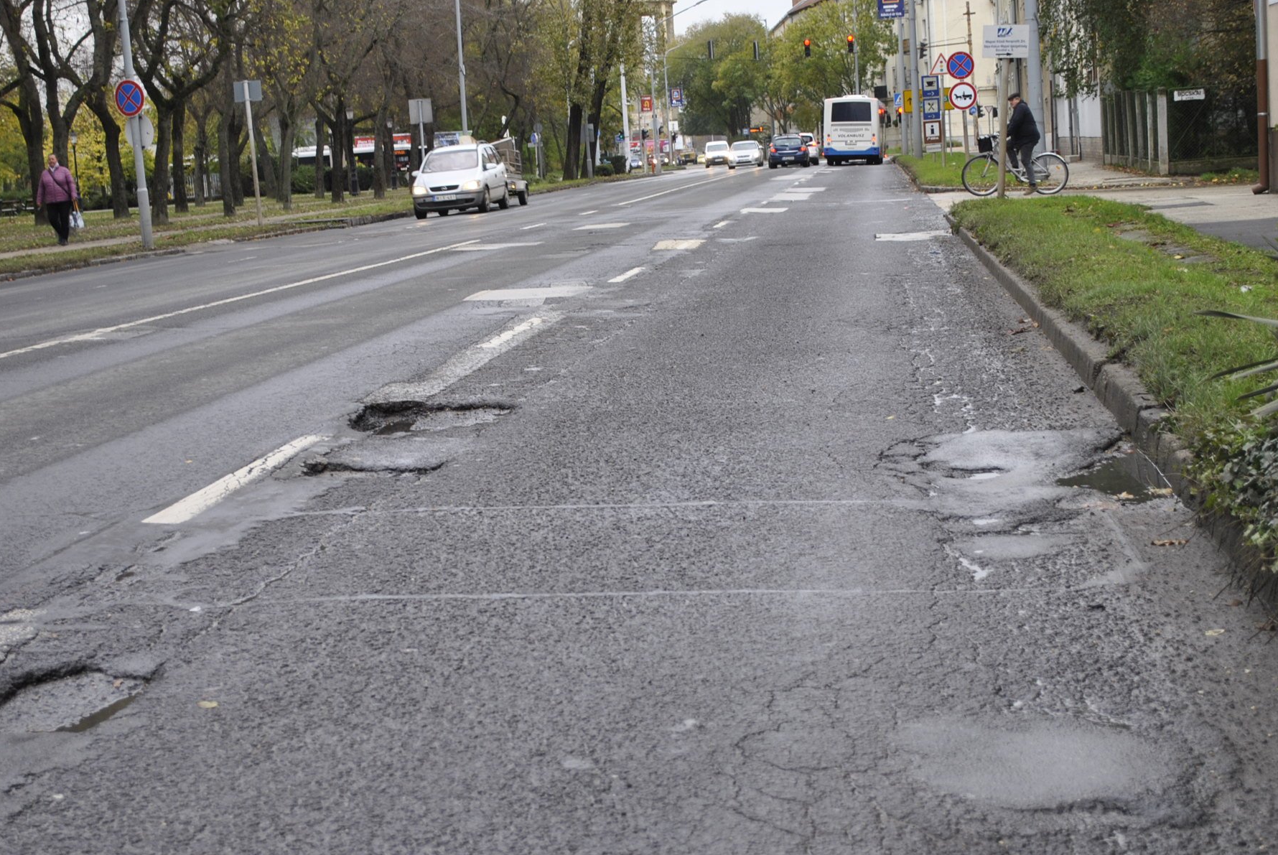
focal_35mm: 62
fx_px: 2203
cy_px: 448
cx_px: 623
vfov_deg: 22.0
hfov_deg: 32.3
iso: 200
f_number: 5
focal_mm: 38
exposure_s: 1/60
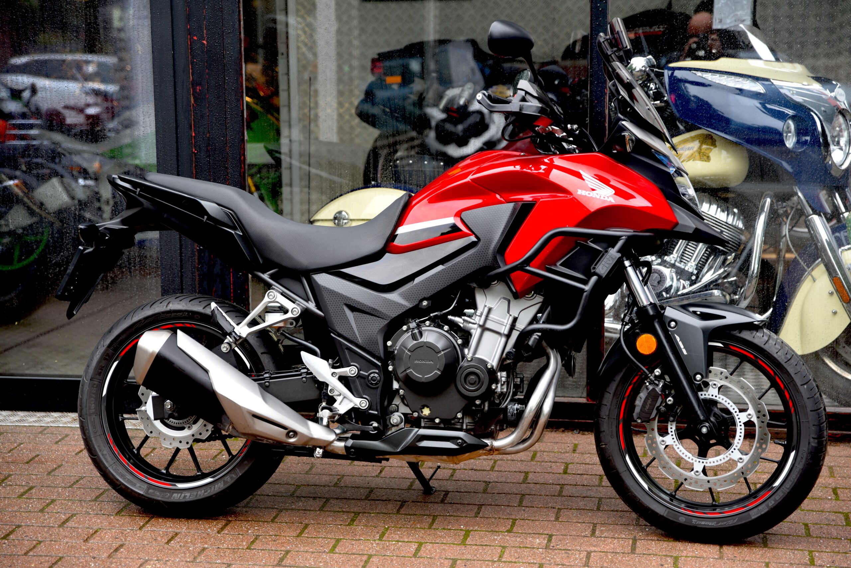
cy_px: 284
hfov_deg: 28.8
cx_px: 426
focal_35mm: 70
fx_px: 1655
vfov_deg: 19.5
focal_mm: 70
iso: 100
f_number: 2.8
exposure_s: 1/50
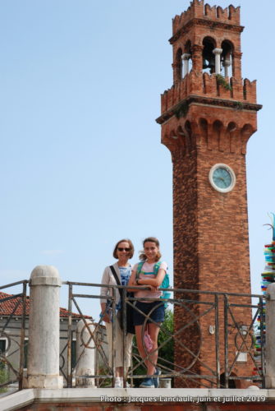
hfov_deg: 19.0
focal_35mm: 72
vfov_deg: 28.0
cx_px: 138
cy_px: 206
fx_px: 822
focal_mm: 48
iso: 100
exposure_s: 1/100
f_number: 11
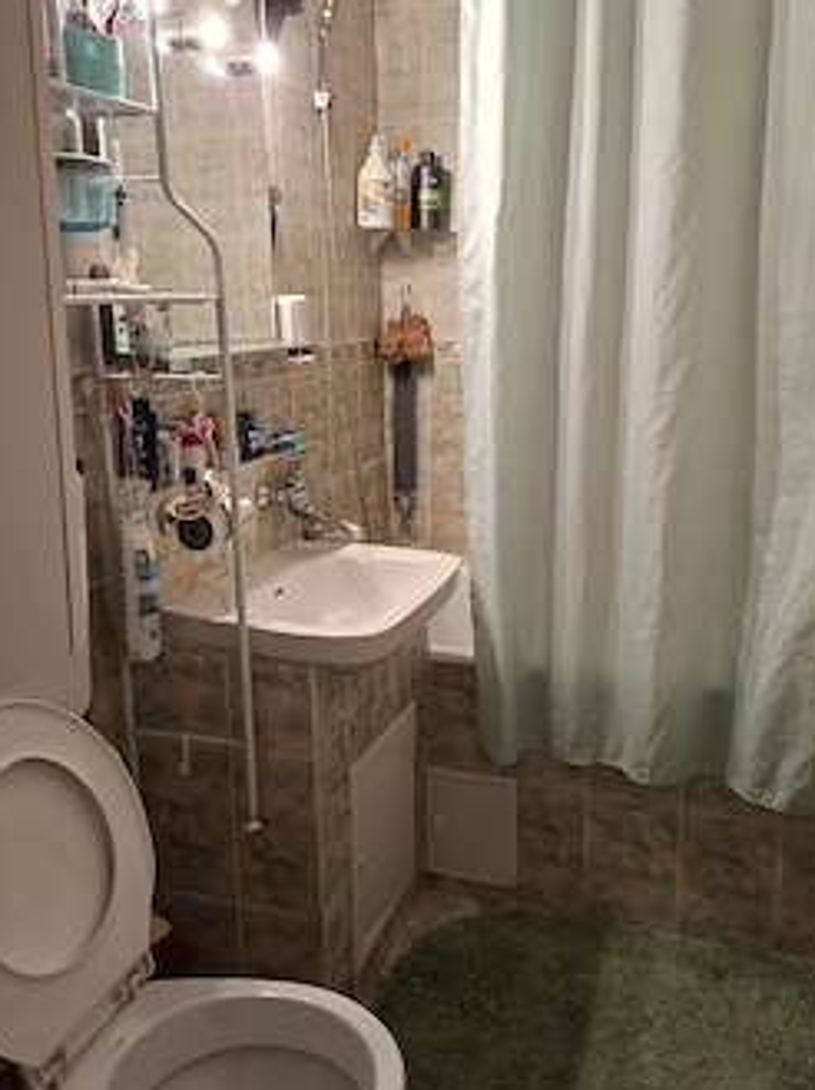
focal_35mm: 28
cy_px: 444
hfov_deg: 49.4
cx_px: 484
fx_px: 881
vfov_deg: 63.0
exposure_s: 1/33
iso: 250
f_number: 1.8
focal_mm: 5.54
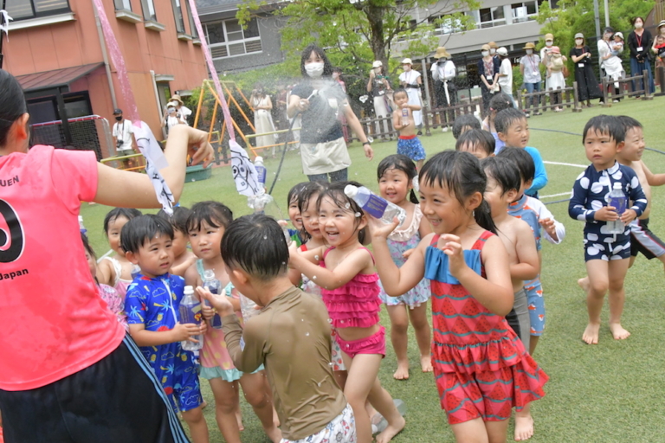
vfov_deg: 34.2
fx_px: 720
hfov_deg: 49.6
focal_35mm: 39
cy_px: 222
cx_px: 332
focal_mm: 26
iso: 4000
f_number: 16
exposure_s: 1/1000
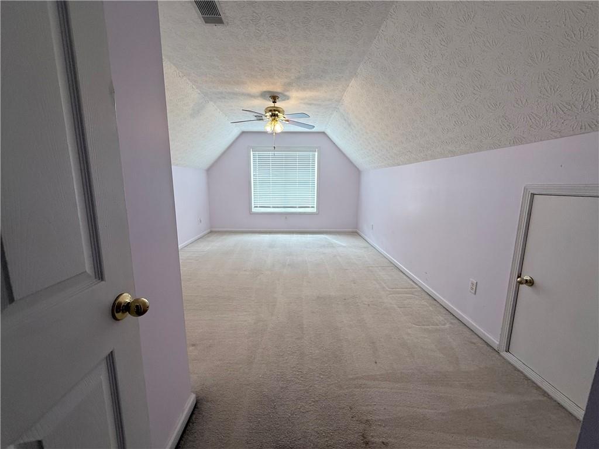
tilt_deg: -9.3
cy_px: 224
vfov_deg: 85.7
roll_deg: -0.2
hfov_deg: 102.1
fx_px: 242
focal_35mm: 14
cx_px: 300
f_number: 2.2
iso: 125
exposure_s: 1/120
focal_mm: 2.22
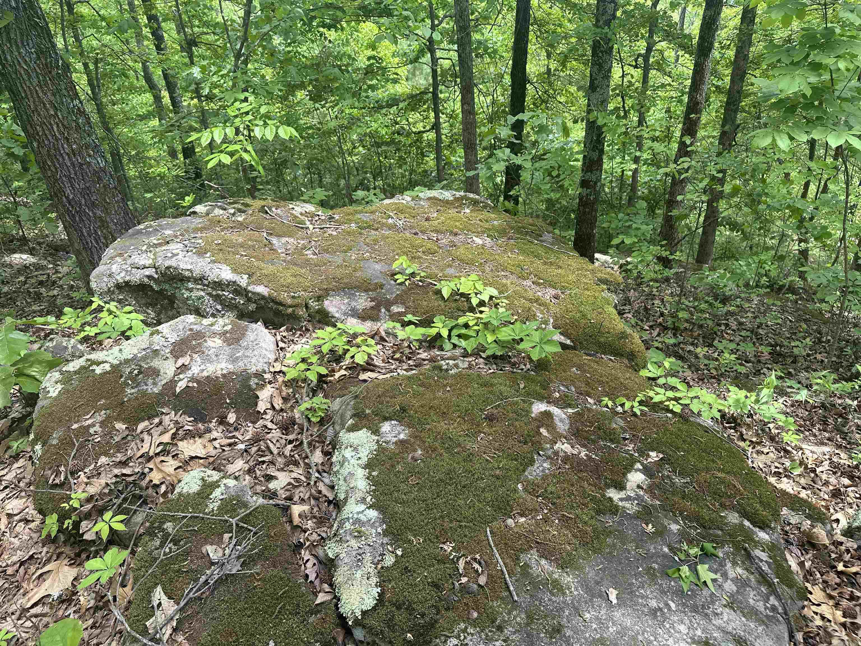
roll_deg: +4.1
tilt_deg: -32.3
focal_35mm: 24
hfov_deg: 71.6
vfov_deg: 56.8
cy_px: 323
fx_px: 597
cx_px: 430
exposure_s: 1/529
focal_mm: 6.86
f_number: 1.78
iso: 80
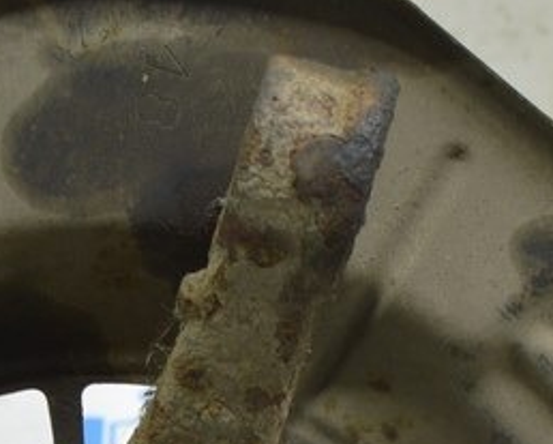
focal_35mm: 173
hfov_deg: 11.1
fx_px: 2832
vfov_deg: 8.7
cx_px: 124
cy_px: 690
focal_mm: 31
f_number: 5.6
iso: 400
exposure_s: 1/20
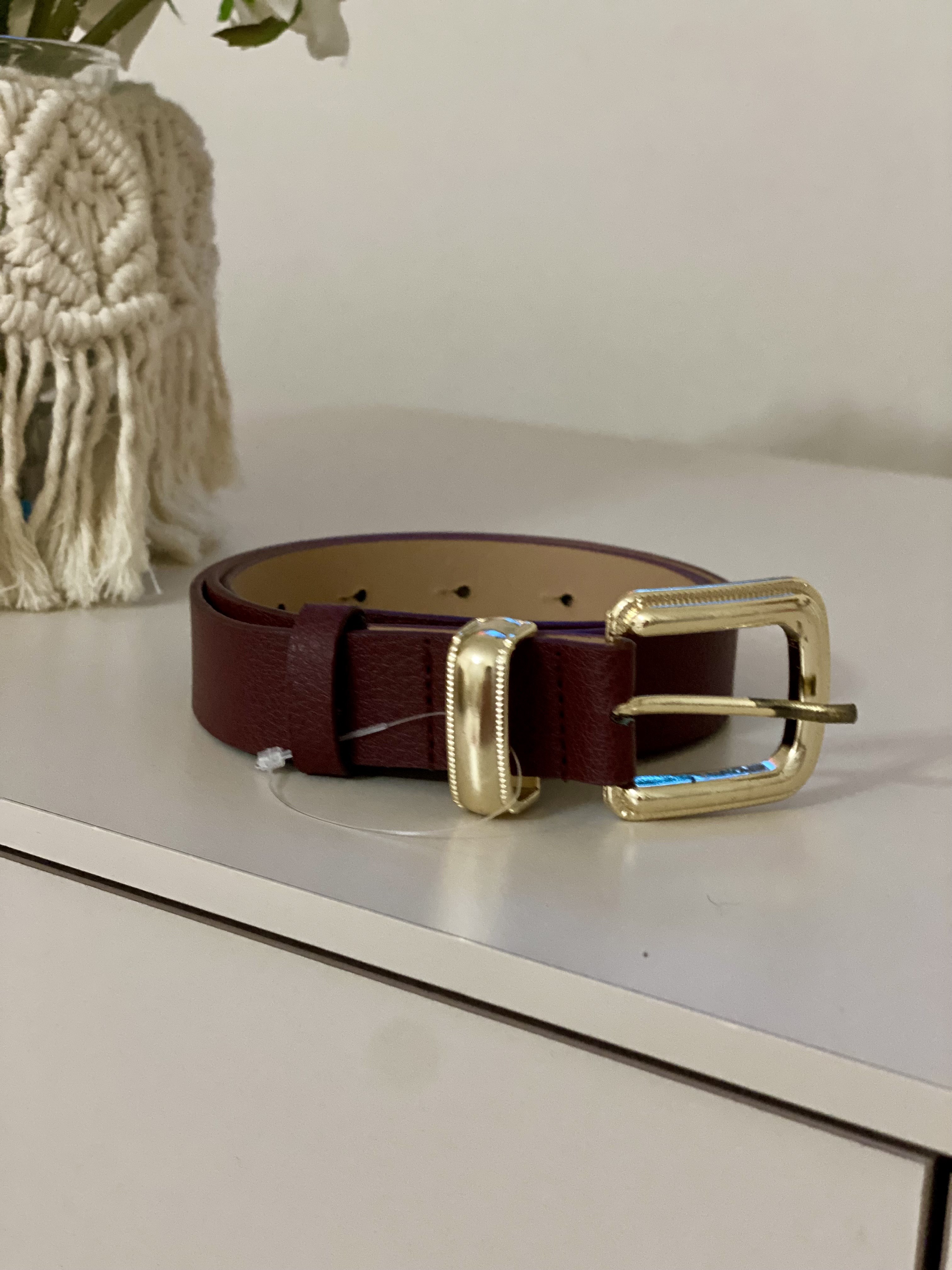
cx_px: 476
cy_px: 635
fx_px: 1907
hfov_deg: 28.0
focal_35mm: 52
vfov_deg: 36.8
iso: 500
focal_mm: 6
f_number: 2
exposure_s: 1/20
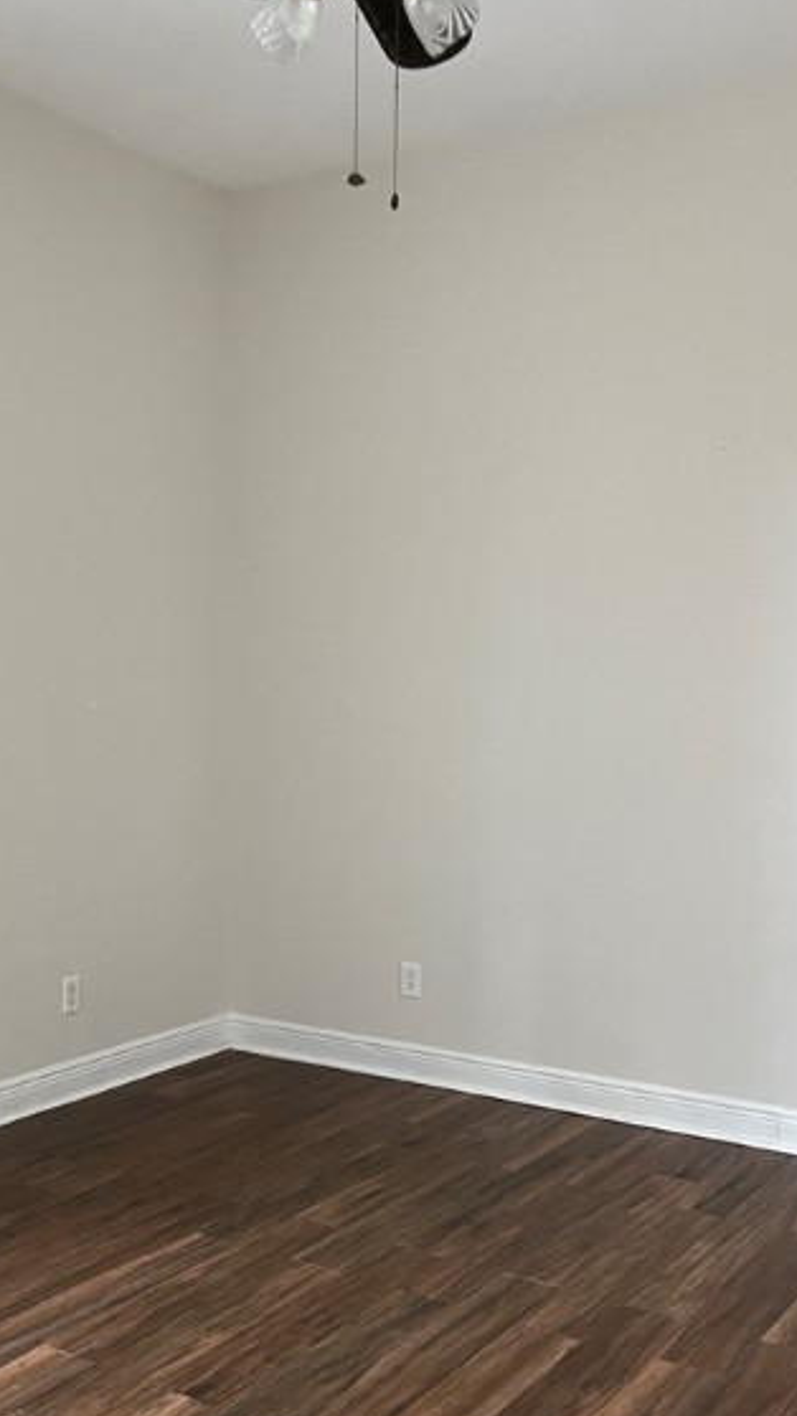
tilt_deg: -8.4
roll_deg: -0.1
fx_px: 1465
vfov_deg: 51.0
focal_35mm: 39
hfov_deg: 30.3
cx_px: 300
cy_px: 901
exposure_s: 1/40
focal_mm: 5.1
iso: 400
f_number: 1.6
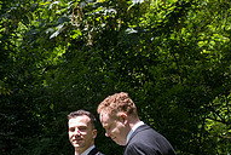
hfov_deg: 18.4
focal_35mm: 103
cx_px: -68
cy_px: 150
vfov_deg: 13.2
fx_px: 662
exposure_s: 1/320
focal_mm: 34
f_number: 6.3
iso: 400
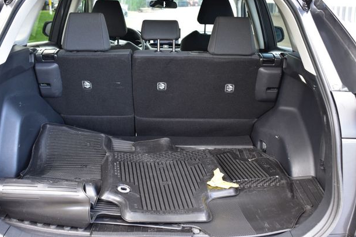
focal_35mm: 44
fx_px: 435
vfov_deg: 30.5
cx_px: 174
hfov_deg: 44.5
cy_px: 118
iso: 400
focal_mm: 28
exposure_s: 1/30
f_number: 7.1
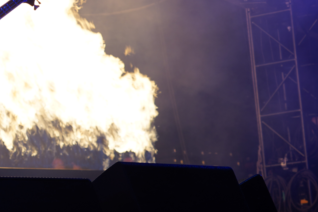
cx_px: -122
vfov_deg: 7.0
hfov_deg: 10.2
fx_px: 1731
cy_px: 7
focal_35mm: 196
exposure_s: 1/100
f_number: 5
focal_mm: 58
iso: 100
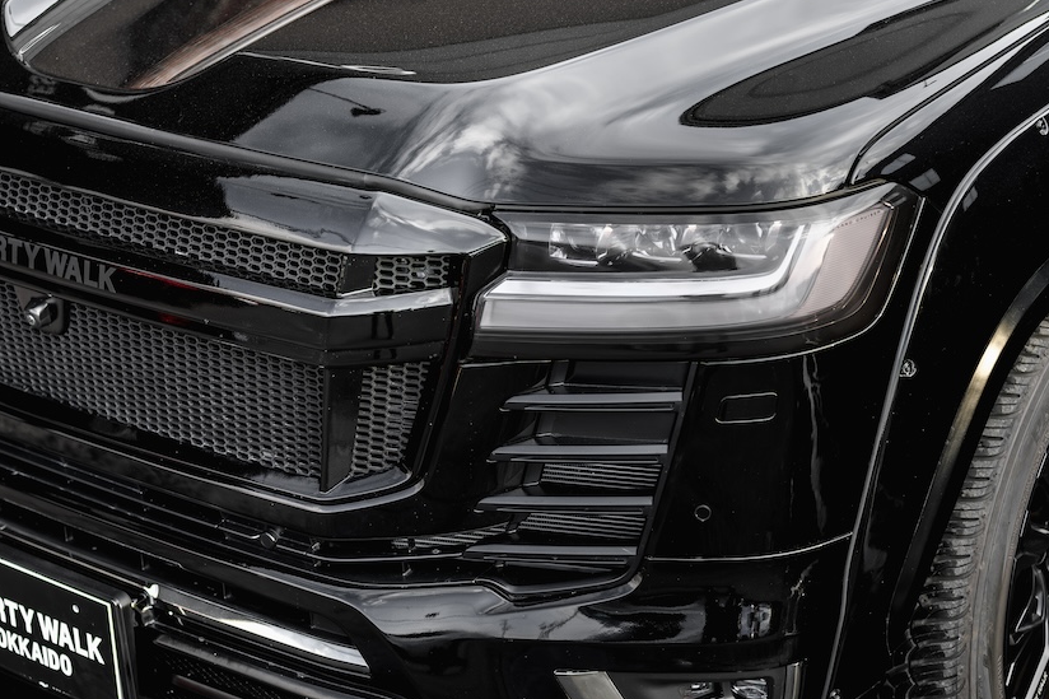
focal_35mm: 85
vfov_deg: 16.1
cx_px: 418
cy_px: 372
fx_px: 2476
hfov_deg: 23.9
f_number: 1.8
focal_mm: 50
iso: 100
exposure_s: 1/160
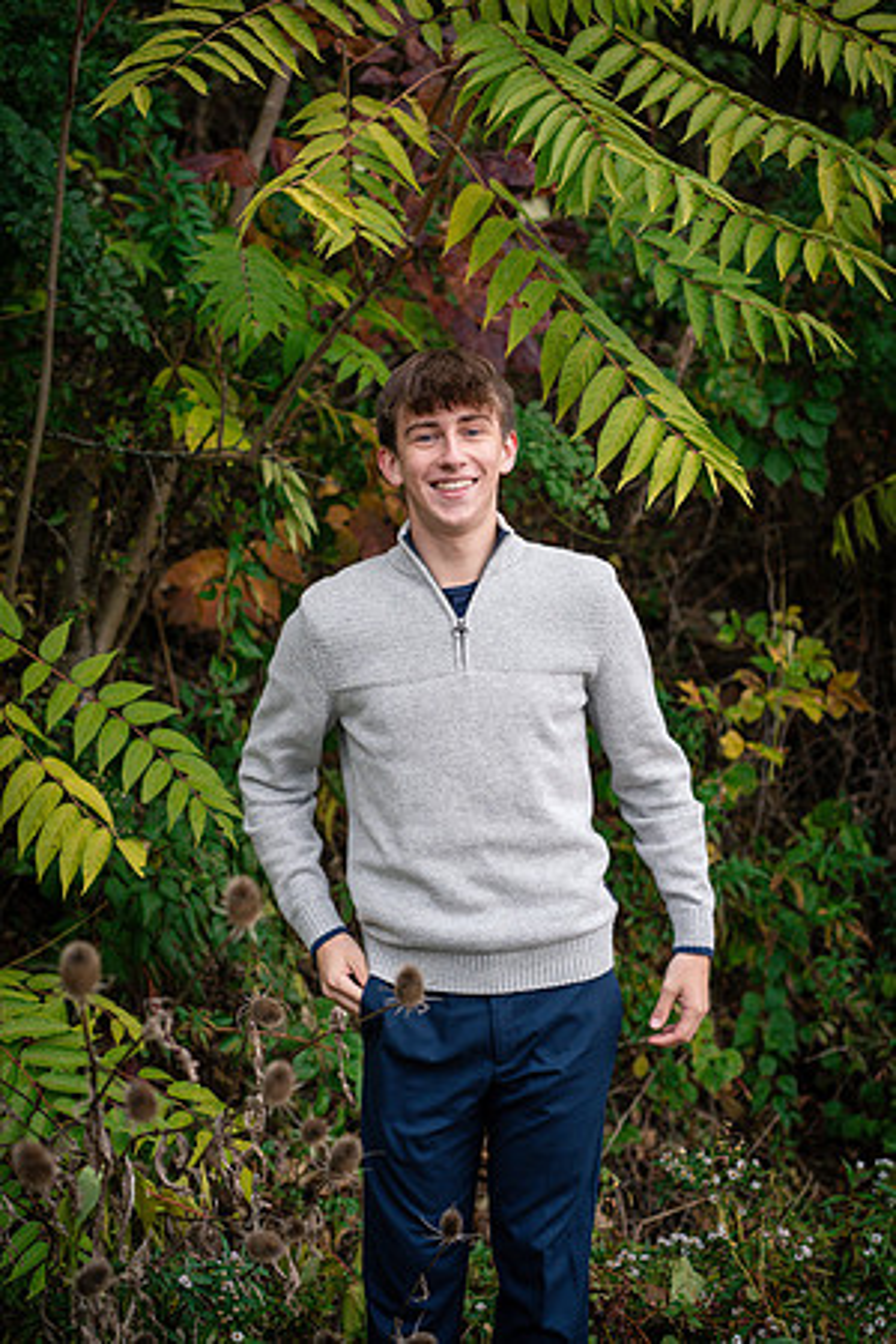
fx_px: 3173
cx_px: 448
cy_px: 672
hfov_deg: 16.1
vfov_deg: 23.9
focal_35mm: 85
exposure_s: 1/400
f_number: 3.5
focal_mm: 85
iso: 640
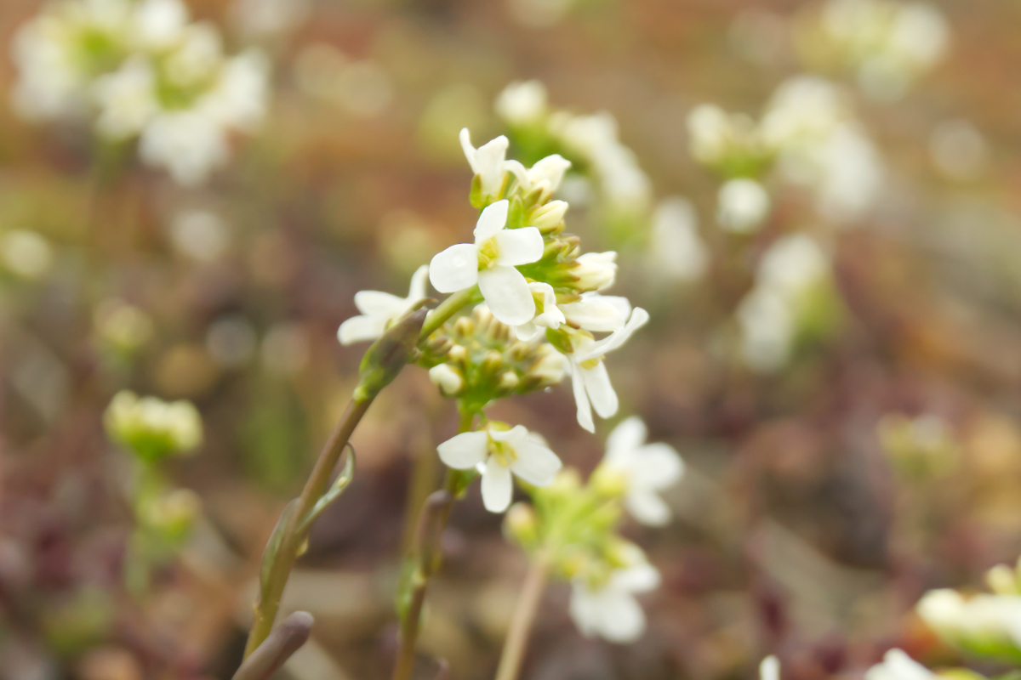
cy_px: 340
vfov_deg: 16.6
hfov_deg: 24.6
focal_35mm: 82
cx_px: 510
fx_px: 2340
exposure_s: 1/100
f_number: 8
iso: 1000
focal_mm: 55
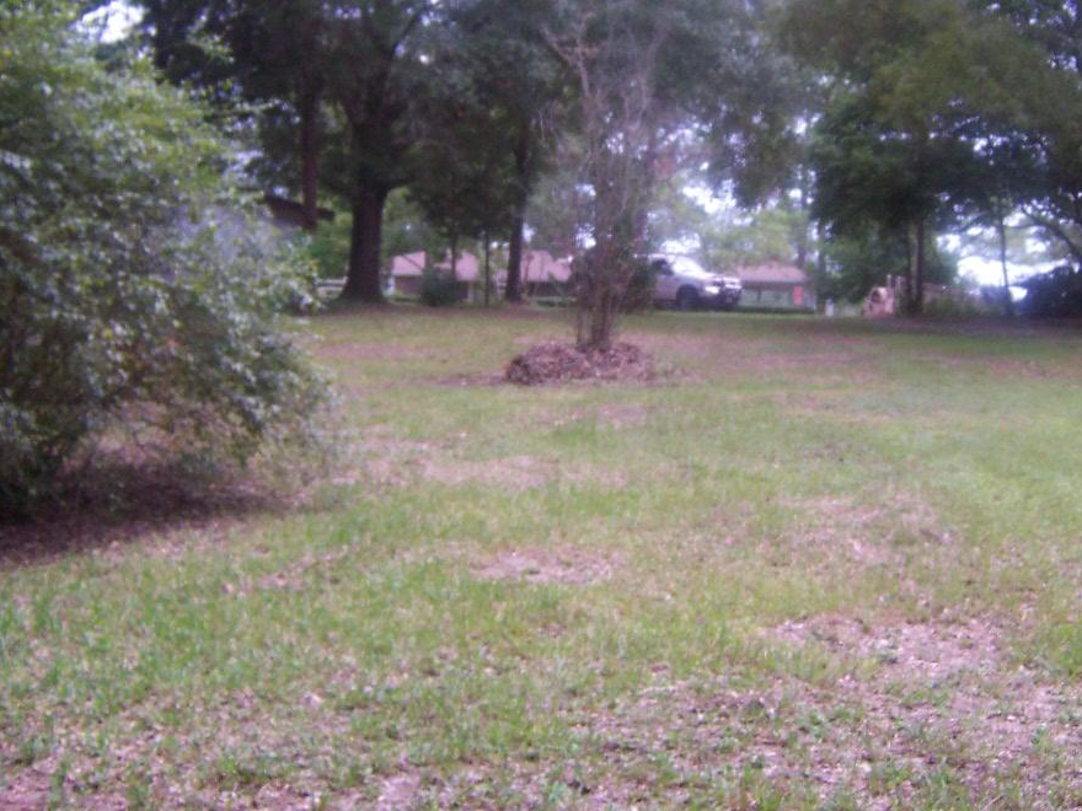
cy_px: 278
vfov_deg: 32.0
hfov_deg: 41.8
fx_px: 1407
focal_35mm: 45
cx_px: 676
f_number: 2.8
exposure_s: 1/60
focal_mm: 5.5
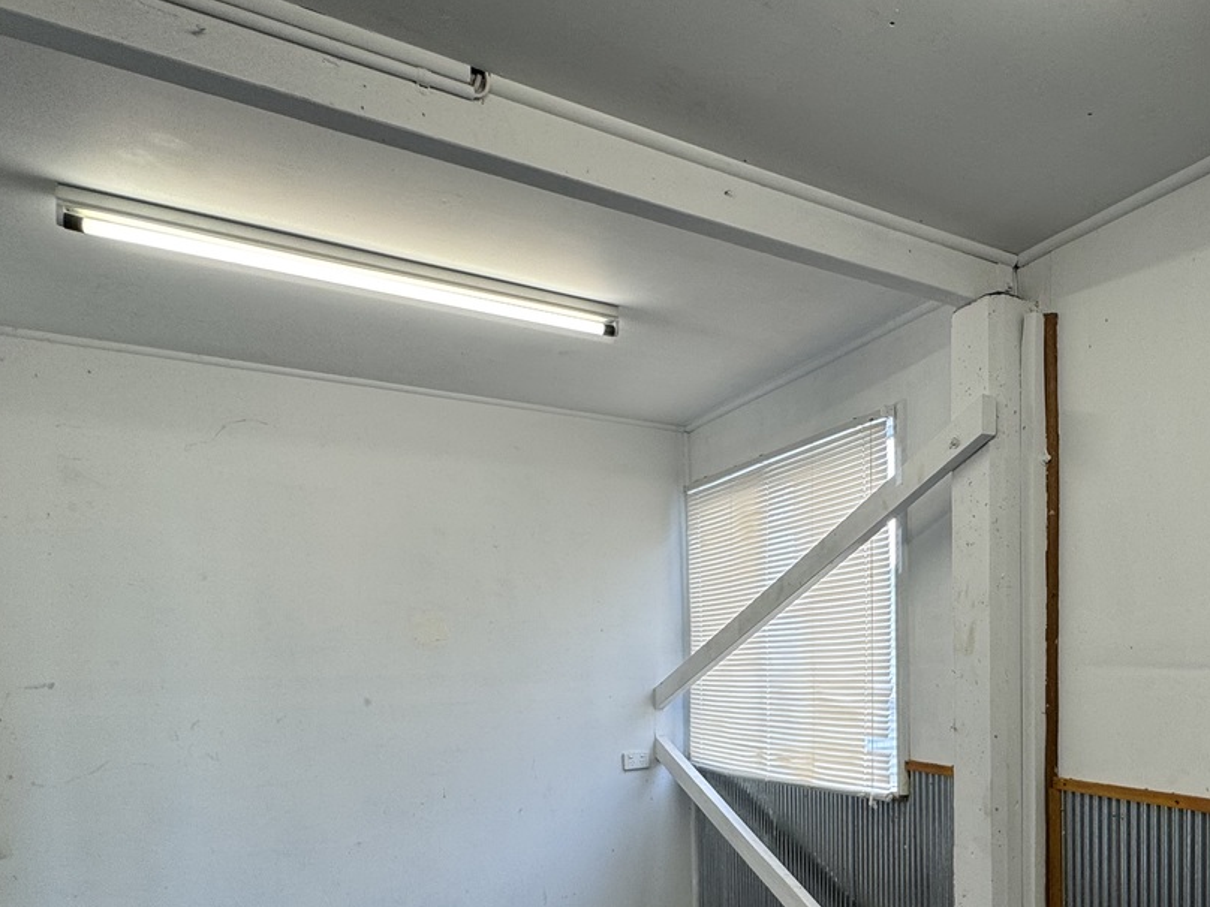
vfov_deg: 50.8
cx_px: 890
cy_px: 683
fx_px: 909
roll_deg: +0.8
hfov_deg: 63.8
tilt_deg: -0.4
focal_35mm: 26
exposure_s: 1/100
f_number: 2.2
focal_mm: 2.22
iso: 64
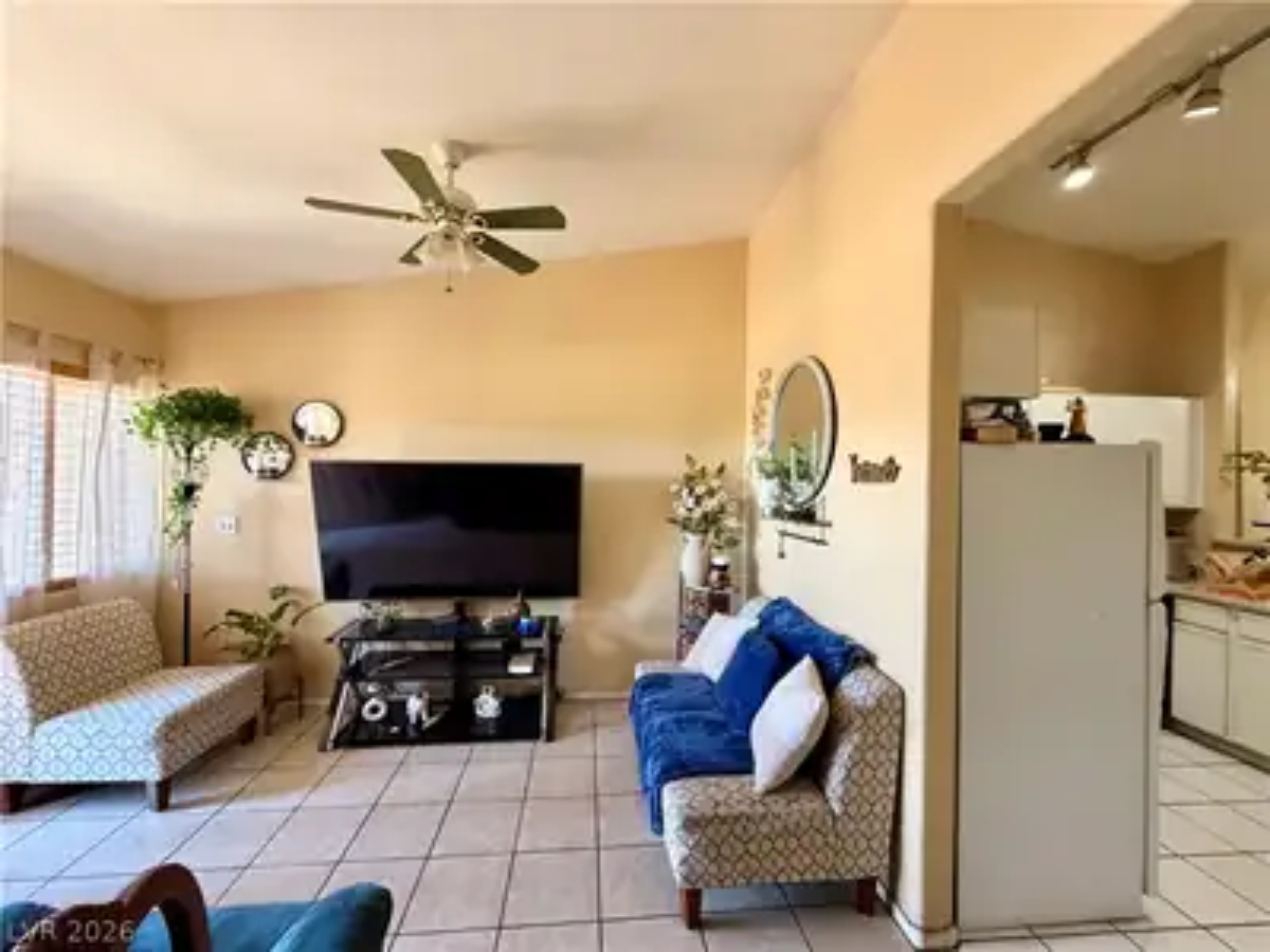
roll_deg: -0.3
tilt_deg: +0.1
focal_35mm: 14
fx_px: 514
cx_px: 635
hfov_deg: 102.1
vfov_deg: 85.7
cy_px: 476
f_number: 2.2
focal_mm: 2.22
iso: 400
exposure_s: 1/60
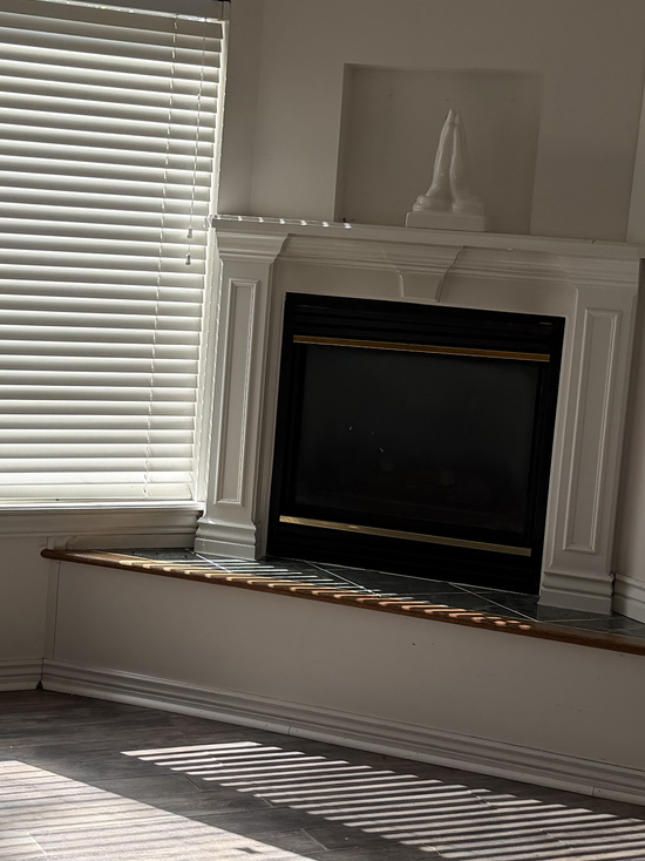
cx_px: 178
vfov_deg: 29.0
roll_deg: -3.9
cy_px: 388
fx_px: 1666
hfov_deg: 21.8
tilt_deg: -7.1
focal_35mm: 67
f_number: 1.78
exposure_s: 1/1018
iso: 80
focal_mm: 6.76
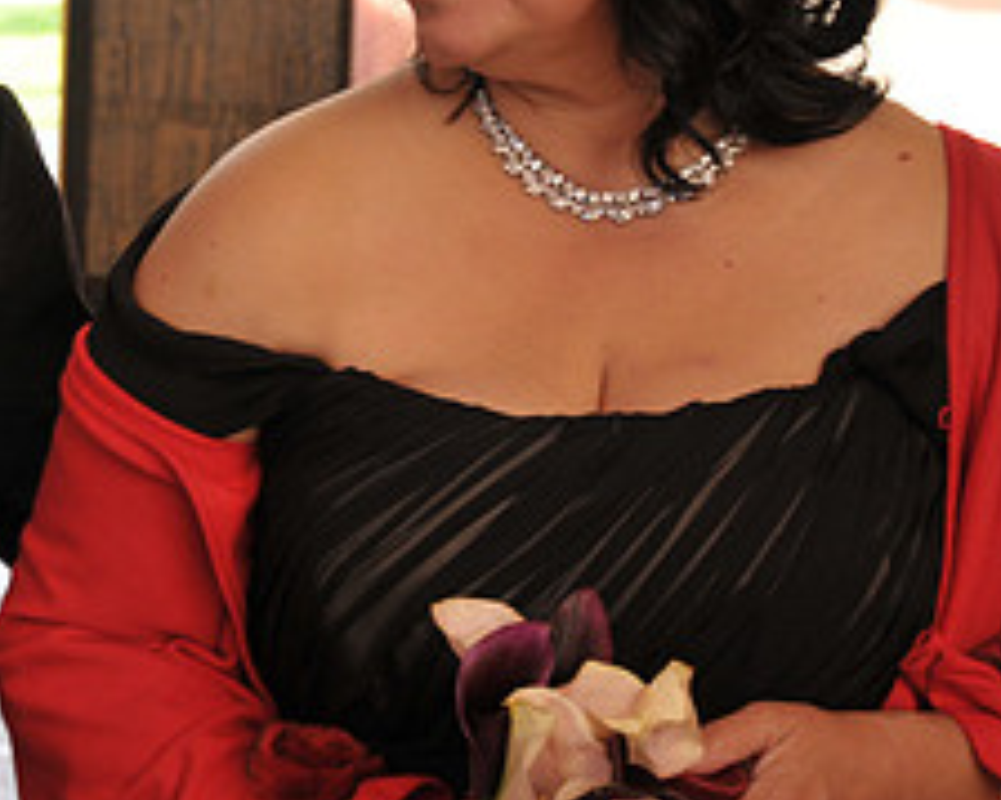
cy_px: 168
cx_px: 4
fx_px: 5182
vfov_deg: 8.8
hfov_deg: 10.9
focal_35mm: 175
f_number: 6.3
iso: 400
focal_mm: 48
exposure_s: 1/40
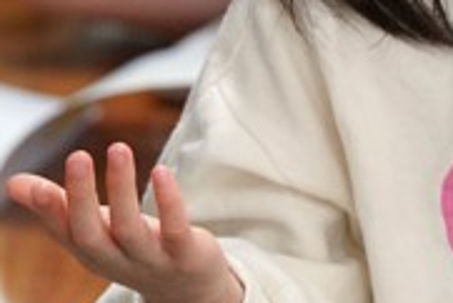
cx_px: 546
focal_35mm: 980
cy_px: -10
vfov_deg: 1.4
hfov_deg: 2.1
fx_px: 12341
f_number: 4
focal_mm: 197
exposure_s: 1/200
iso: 2500
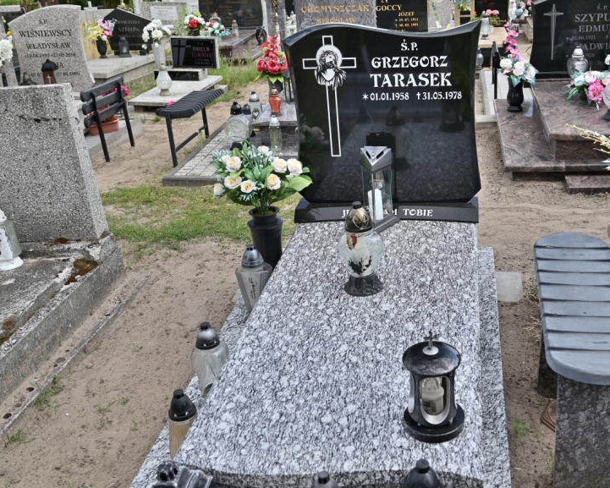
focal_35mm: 40
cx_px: 402
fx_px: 722
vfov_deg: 37.3
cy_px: 237
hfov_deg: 45.2
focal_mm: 30
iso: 100
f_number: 6.3
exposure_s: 1/125
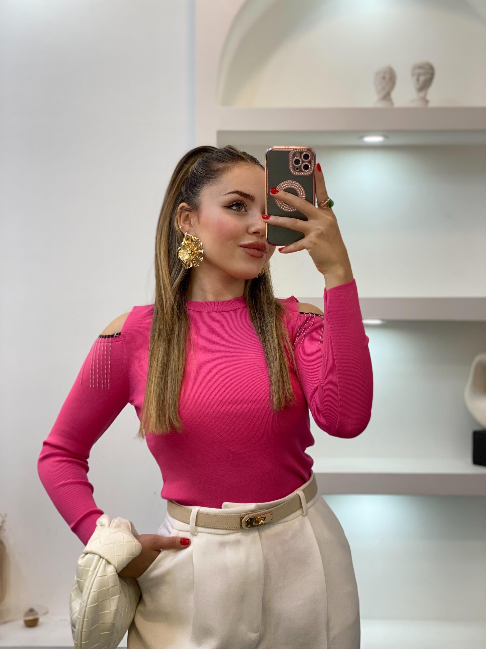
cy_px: 324
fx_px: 973
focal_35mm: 52
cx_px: 243
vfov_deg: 36.8
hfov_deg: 28.0
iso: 80
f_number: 2
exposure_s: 1/100
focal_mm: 6
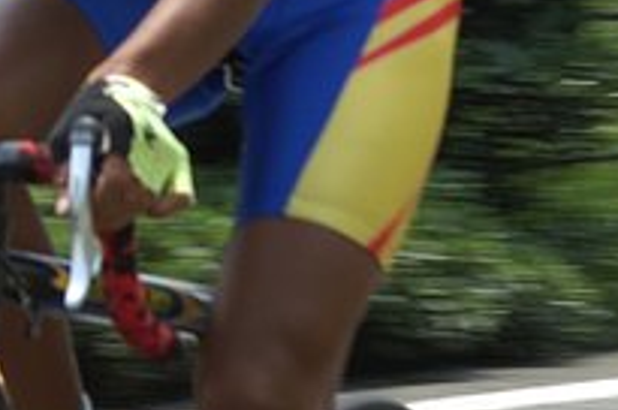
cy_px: -122
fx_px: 12855
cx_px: 78
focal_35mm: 750
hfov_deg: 2.8
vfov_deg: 1.8
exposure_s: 1/160
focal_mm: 100
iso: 100
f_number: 9
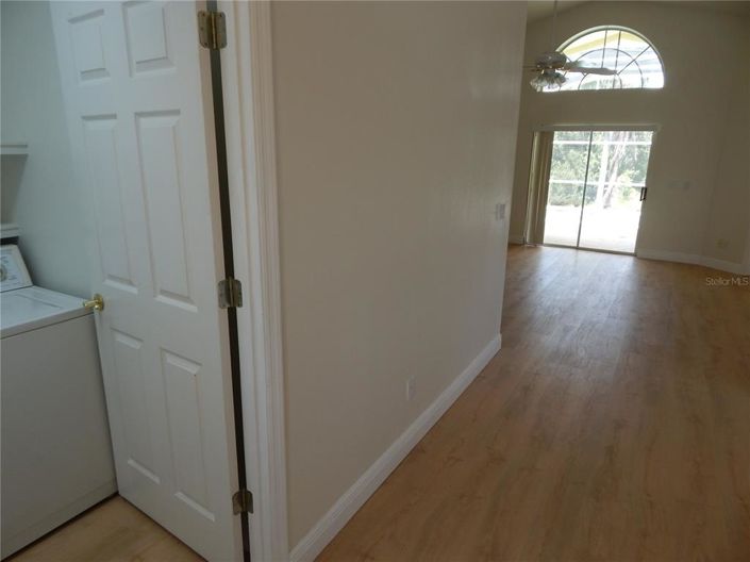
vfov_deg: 61.0
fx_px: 476
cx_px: 375
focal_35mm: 22
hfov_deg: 76.4
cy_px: 281
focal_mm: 4
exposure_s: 1/100
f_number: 3
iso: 125
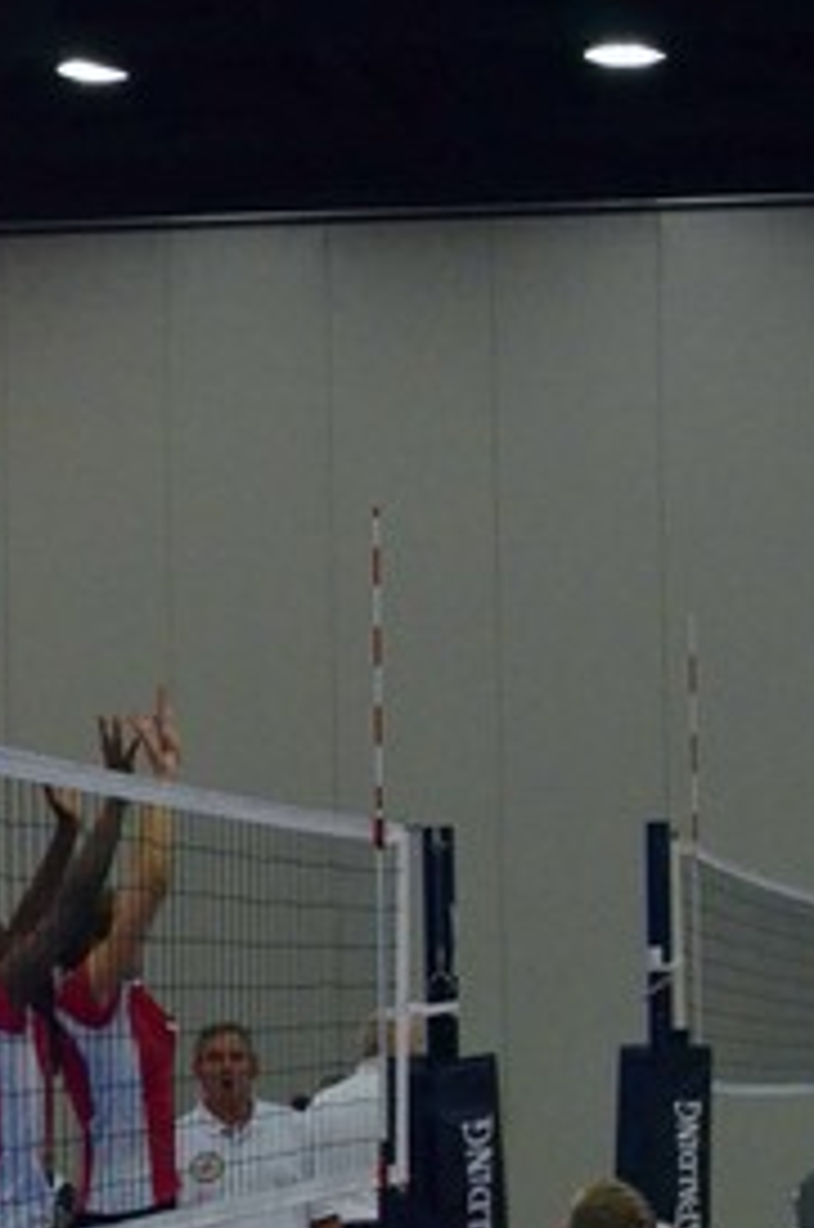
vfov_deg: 14.2
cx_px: 830
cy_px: 769
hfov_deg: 9.4
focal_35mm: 145
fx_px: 4936
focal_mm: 44
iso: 6400
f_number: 5.3
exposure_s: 1/1250
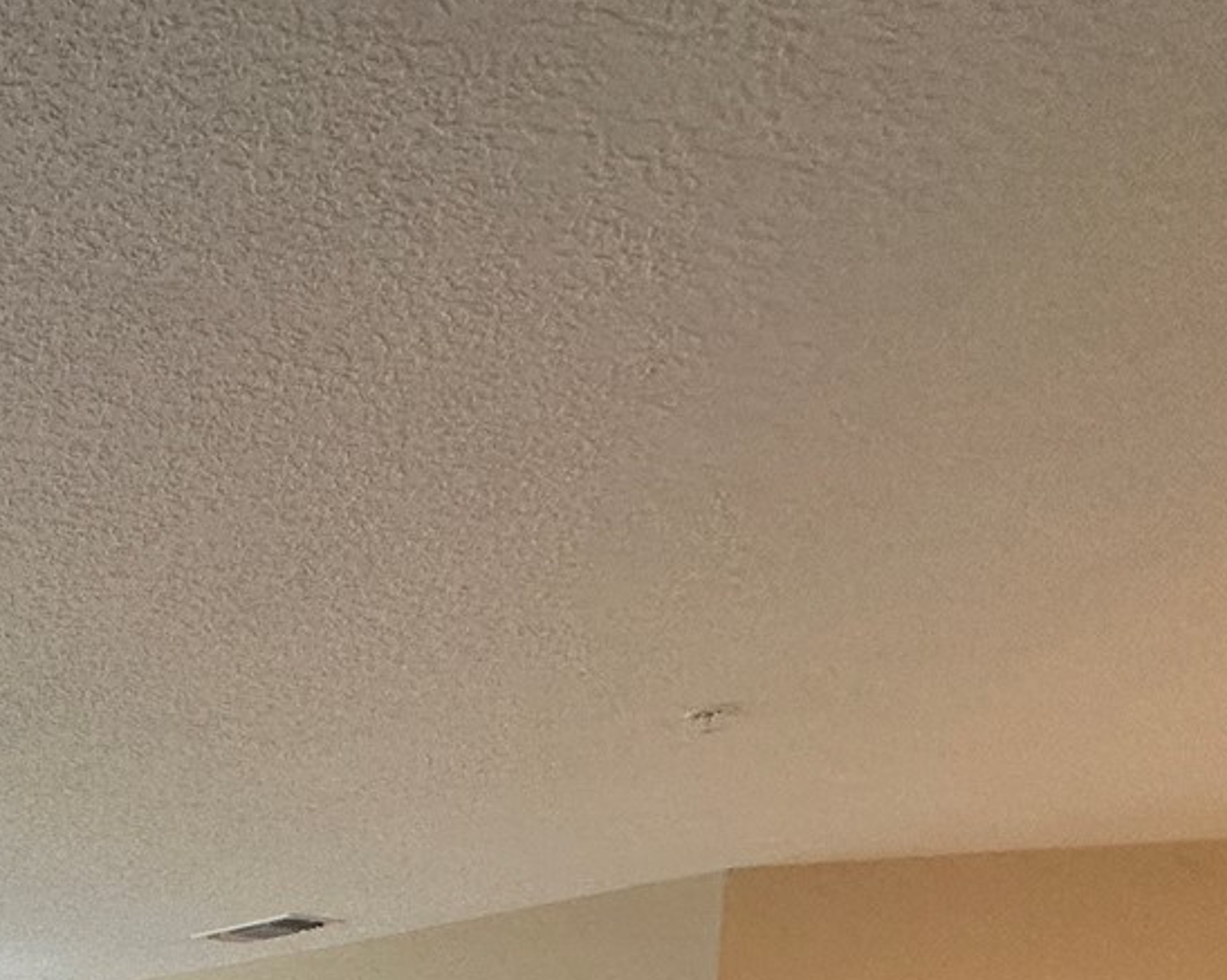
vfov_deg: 29.4
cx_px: -446
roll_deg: -2.2
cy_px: 1298
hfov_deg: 32.0
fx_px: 1452
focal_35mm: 40
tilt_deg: -3.4
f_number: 2.2
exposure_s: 1/120
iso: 160
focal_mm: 2.22
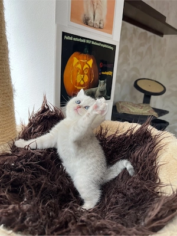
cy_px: 118
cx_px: 88
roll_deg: -4.7
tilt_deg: -15.0
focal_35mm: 26
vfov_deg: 67.3
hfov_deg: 53.1
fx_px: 177
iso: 64
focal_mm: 5.1
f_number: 1.6
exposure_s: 1/121
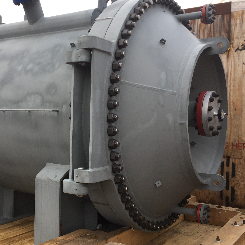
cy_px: 121
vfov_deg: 36.8
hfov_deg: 36.4
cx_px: 79
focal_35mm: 46
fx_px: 368
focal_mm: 4.15
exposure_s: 1/60
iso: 32
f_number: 2.2
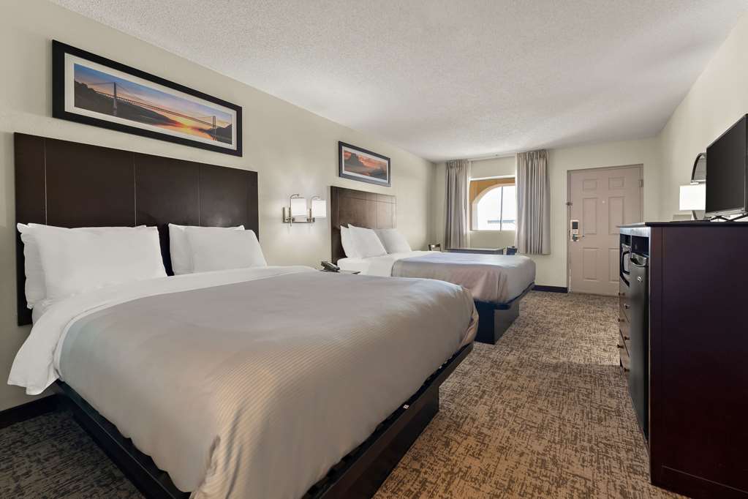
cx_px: 374
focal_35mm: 14
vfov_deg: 81.2
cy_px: 250
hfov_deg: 104.3
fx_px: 291
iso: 320
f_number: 8
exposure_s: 6
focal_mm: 14
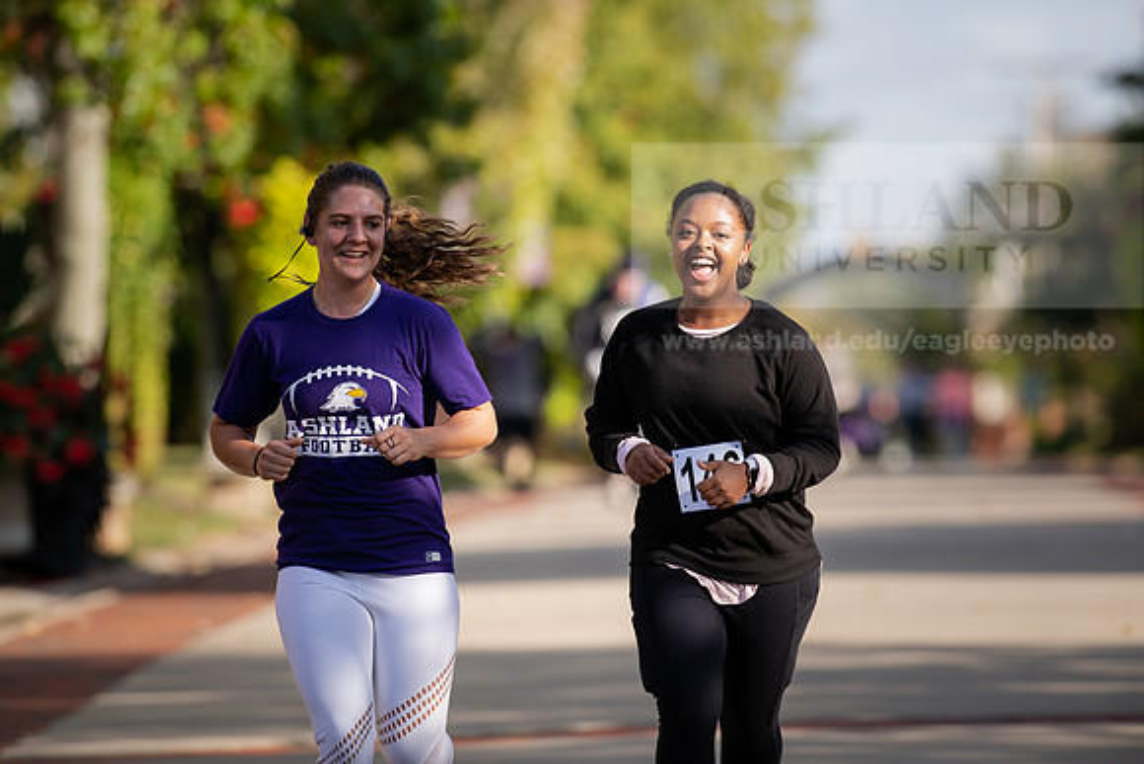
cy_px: 382
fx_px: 9535
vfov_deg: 4.6
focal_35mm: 300
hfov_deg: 6.9
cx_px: 572
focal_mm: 300
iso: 200
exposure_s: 1/500
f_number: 4.5
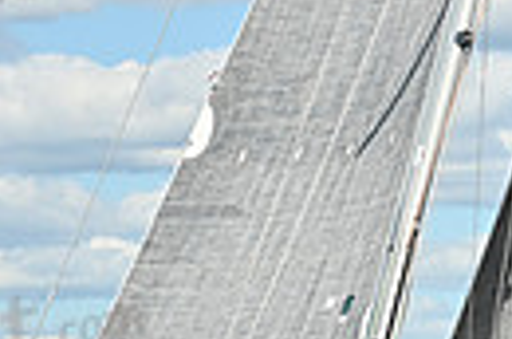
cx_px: 351
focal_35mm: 385
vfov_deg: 3.5
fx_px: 5462
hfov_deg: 5.4
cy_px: 522
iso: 320
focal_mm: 86
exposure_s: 1/1600
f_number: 8
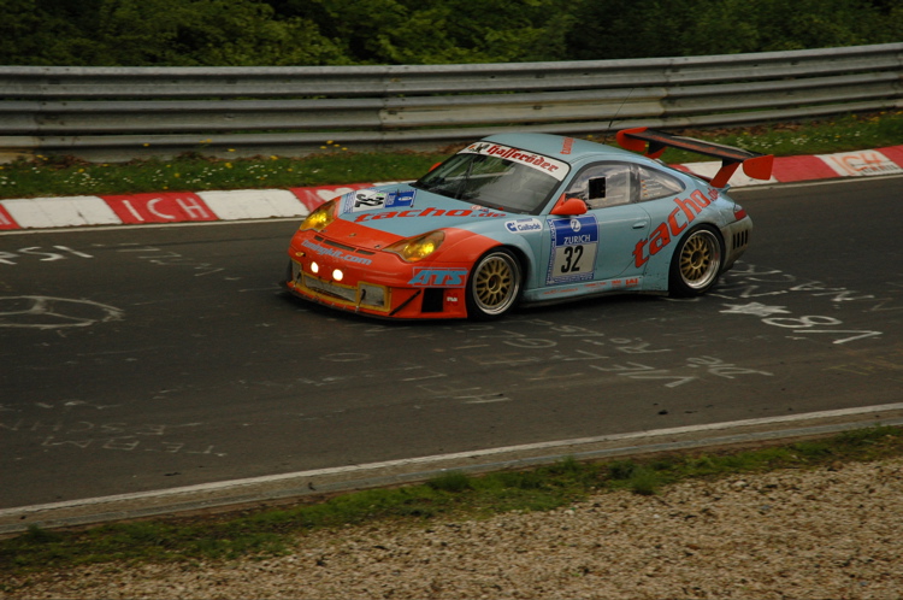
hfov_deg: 16.1
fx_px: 3194
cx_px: 452
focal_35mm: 128
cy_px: 300
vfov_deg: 10.7
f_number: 4.5
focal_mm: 85
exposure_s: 1/800
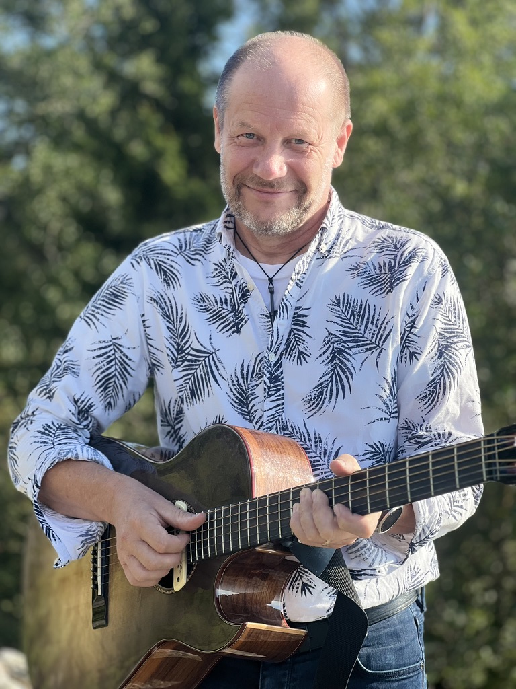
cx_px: 258
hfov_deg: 19.1
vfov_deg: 25.3
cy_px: 344
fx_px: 1530
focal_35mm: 77
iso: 32
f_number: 2.8
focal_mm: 9
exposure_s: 1/357
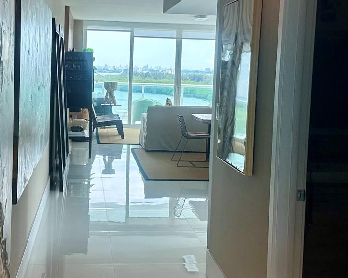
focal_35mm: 52
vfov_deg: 29.0
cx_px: 139
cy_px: 105
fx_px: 536
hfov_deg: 35.9
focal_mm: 6.86
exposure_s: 1/552
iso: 80
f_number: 1.78
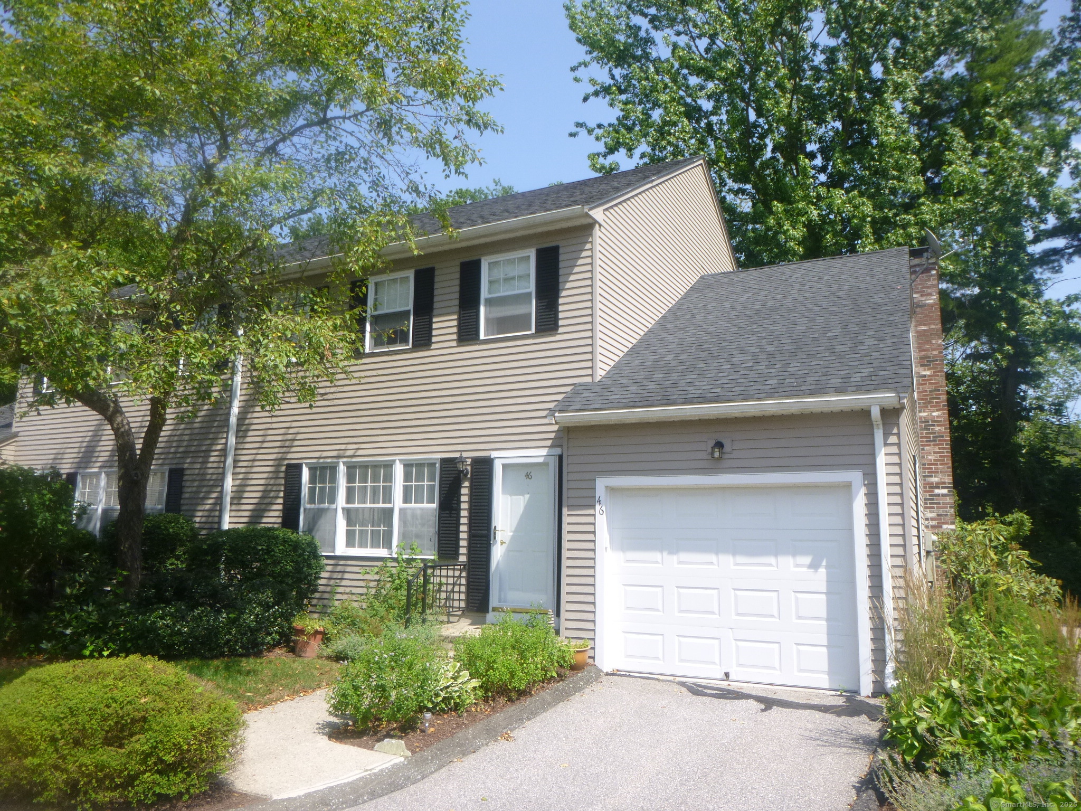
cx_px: 540
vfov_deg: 54.9
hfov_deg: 69.4
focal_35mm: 25
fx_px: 781
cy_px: 406
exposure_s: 1/320
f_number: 3.9
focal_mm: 4.5
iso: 100
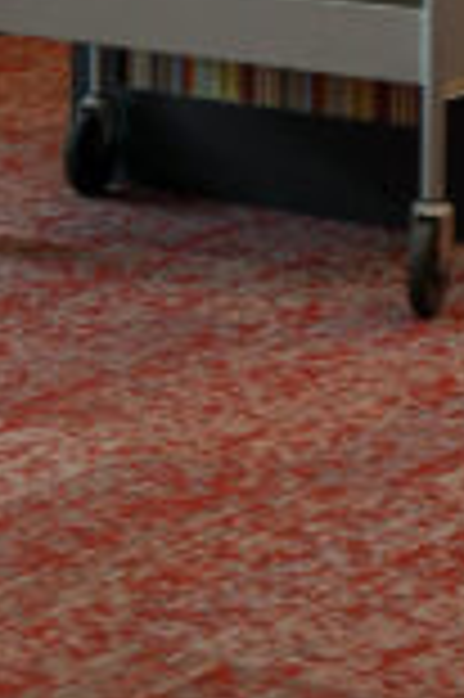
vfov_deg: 10.8
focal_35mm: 185
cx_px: -806
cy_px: -227
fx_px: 3584
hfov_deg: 6.8
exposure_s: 1/60
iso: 200
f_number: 4
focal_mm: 28
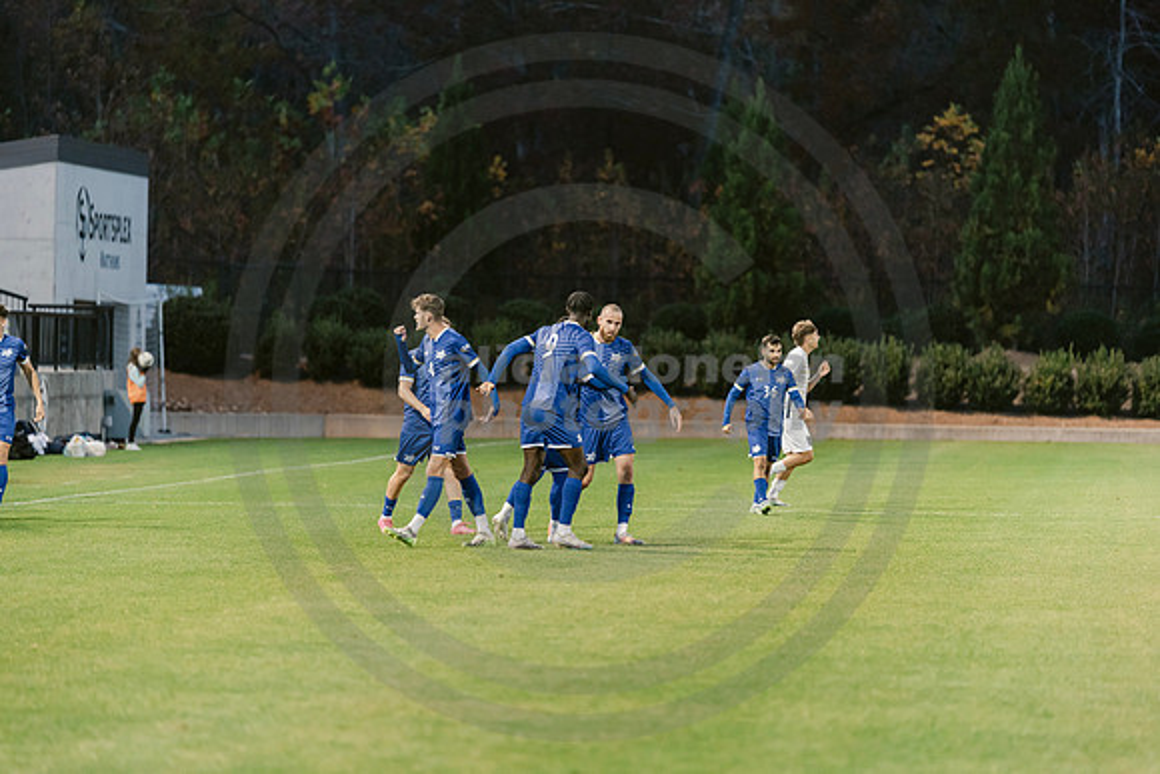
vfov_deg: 6.9
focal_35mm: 200
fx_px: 6446
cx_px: 580
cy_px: 387
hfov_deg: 10.3
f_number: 2.8
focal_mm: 200
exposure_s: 1/400
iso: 1600
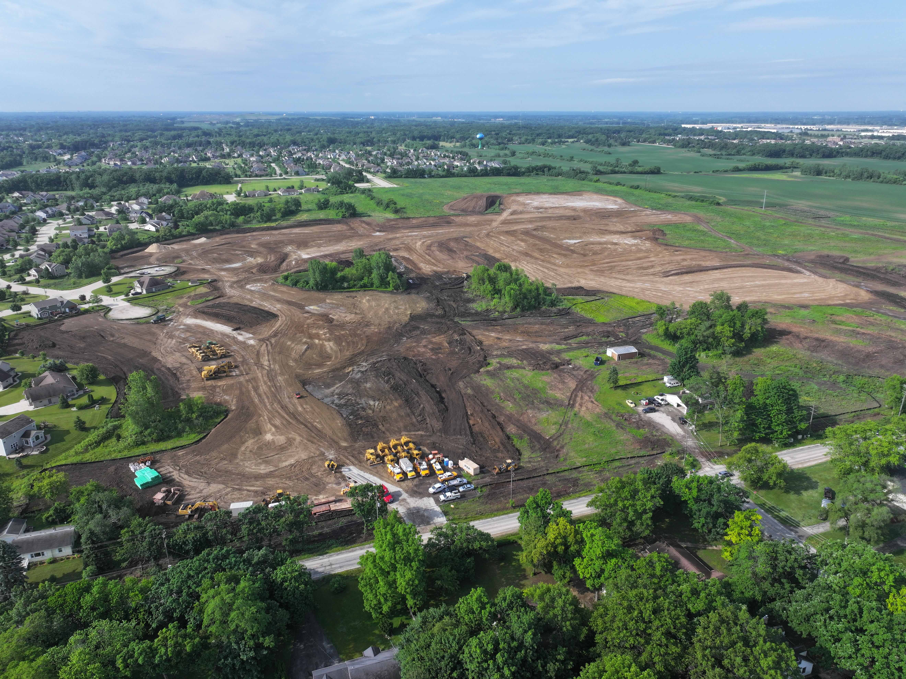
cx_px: 453
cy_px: 340
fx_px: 628
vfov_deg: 56.8
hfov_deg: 71.6
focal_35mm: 24
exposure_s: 1/1600
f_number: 2.8
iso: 150
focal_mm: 12.29
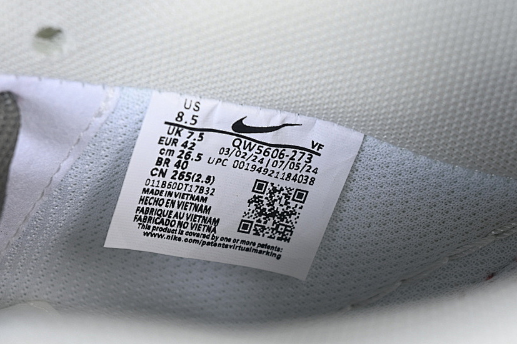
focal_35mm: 98
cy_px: 207
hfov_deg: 20.8
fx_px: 1407
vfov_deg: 13.9
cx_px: 254
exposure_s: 1/80
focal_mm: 50
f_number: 7.1
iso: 160
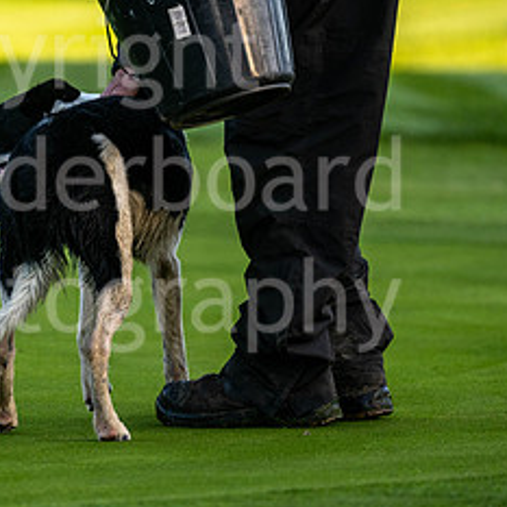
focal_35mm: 635
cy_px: 195
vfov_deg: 2.8
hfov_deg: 2.8
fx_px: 10522
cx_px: 124
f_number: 4
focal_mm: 300
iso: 400
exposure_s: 1/640
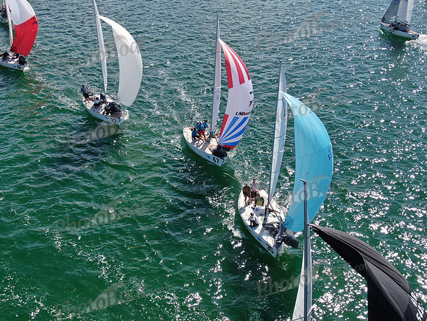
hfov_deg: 39.7
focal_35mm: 48
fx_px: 592
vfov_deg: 30.3
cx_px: 214
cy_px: 160
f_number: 3.8
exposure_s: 1/800
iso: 100
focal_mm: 8.6
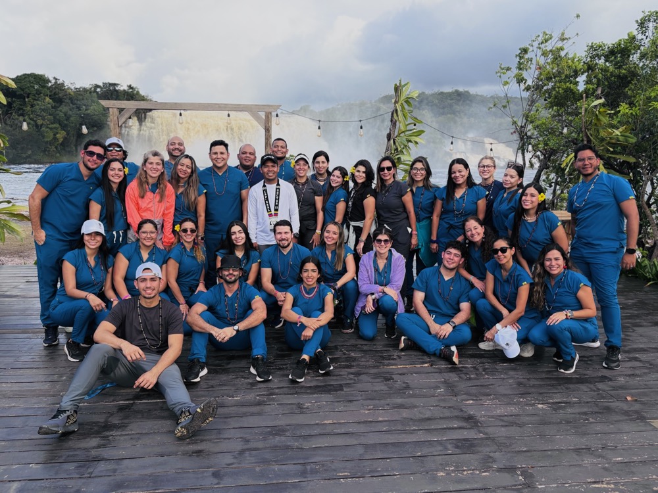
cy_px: 246
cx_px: 329
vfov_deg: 53.1
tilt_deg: -8.8
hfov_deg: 67.3
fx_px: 494
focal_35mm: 26
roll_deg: -0.9
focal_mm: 5.96
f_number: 1.6
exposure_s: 1/673
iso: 64
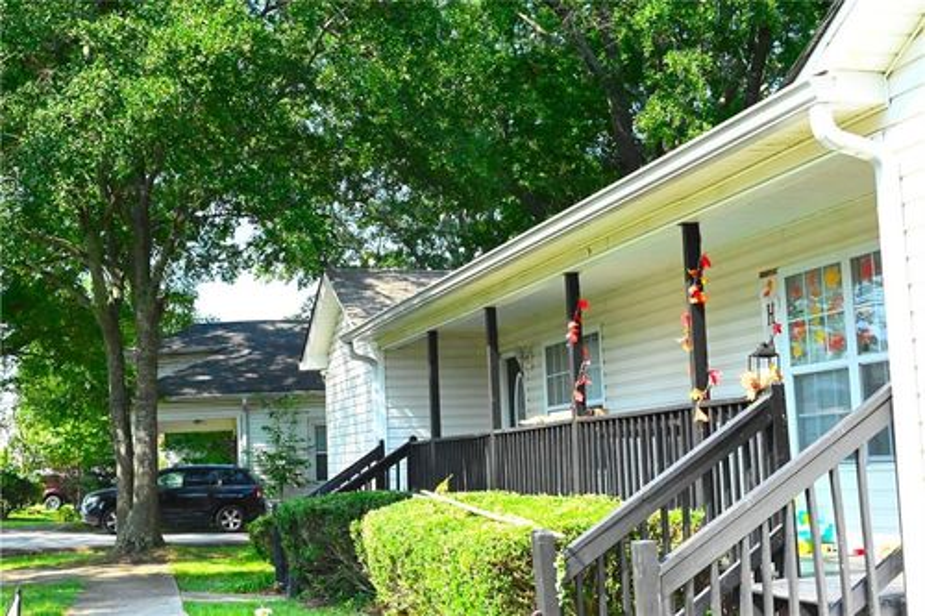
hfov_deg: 39.6
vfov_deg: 27.0
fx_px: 1284
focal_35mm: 50
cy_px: 308
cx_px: 462
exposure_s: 1/8000
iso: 11400
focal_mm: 50
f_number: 8
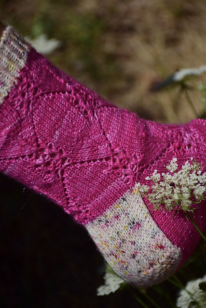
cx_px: 103
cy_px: 154
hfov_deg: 10.8
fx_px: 1094
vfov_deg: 16.1
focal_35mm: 128
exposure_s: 1/2000
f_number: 5.3
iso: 100
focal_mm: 85
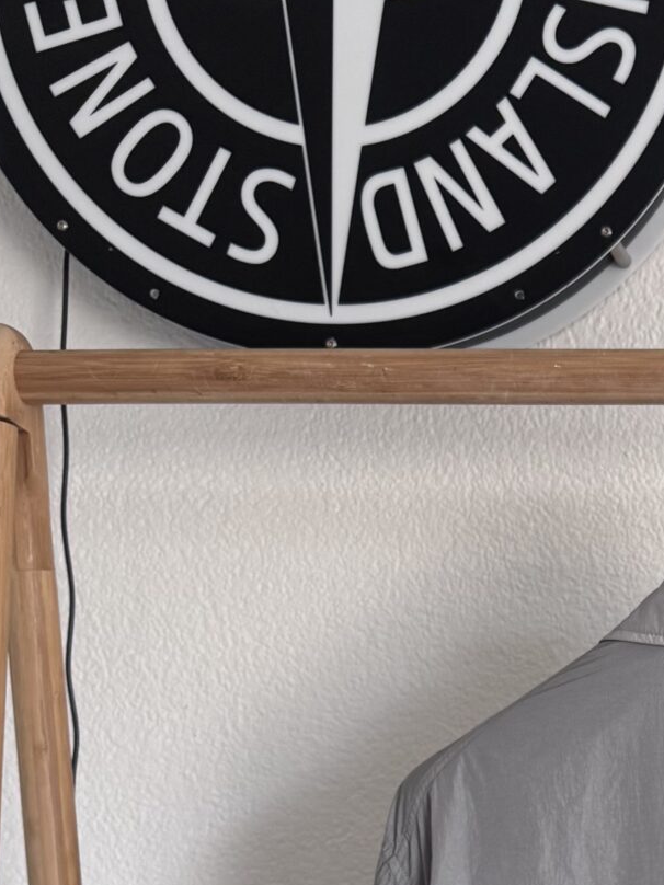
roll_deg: -0.4
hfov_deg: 18.2
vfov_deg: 24.5
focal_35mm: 76
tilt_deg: -3.6
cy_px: 884
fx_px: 1944
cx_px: 847
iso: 160
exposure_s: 1/100
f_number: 1.78
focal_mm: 6.76
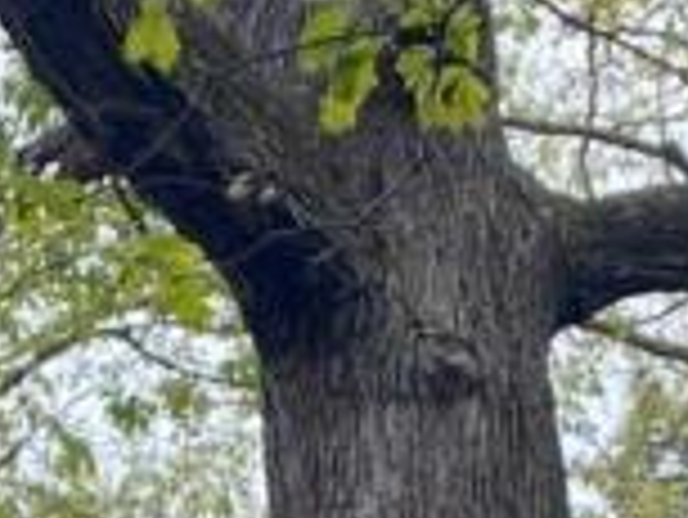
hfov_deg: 9.0
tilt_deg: +12.0
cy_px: 1644
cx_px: -796
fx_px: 4058
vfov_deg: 6.5
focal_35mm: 204
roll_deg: -2.0
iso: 32
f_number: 1.8
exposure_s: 1/244
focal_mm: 4.25
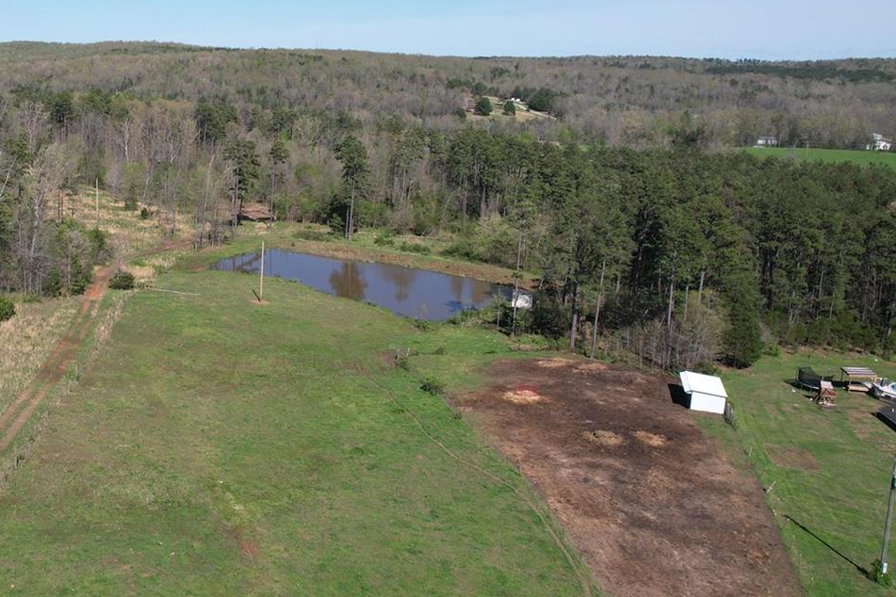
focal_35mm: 37
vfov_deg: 35.6
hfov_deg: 49.1
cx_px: 190
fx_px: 921
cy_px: 207
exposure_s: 1/2000
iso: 100
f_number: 2.8
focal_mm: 8.38
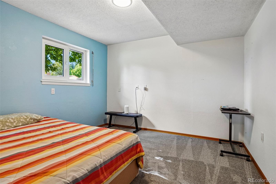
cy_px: 92
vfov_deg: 67.4
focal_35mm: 18
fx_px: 138
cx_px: 138
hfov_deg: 90.0
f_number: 8
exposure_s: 1/13
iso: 400
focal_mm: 12
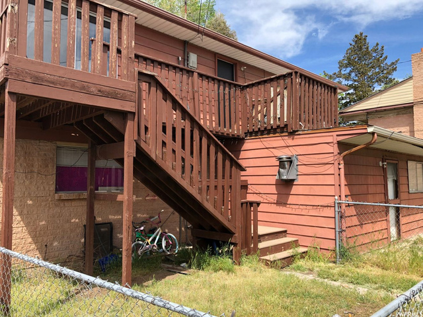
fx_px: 342
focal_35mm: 28
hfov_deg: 63.4
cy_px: 158
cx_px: 212
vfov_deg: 49.7
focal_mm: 4
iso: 20
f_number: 1.8
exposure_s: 1/867
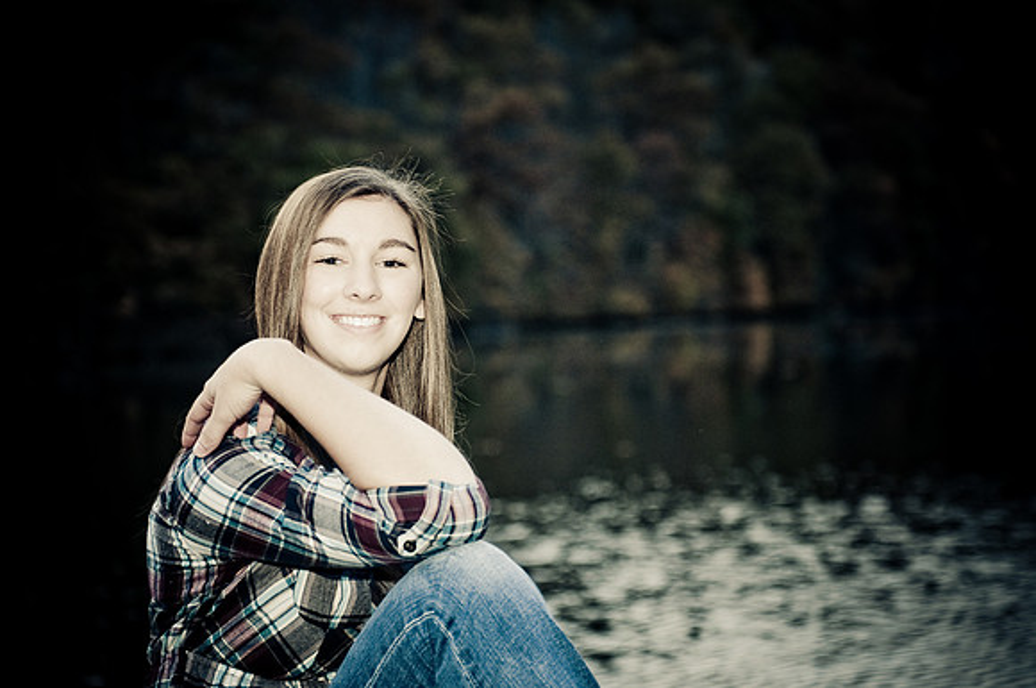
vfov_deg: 13.0
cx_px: 518
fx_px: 3017
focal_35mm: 105
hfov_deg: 19.5
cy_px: 344
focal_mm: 70
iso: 100
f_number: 2.8
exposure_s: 1/60
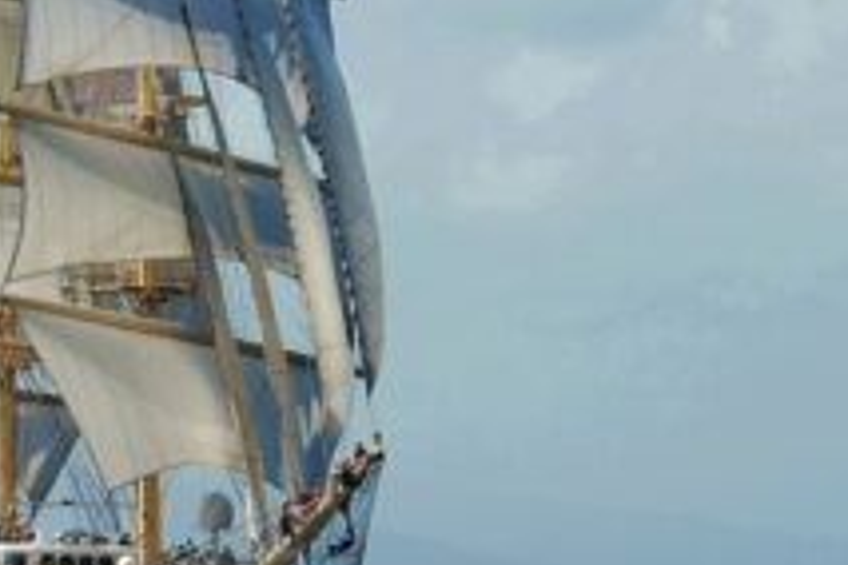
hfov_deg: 5.4
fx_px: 8927
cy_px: 251
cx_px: 52
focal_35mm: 379
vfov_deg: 3.6
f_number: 10
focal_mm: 70
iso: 100
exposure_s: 1/250
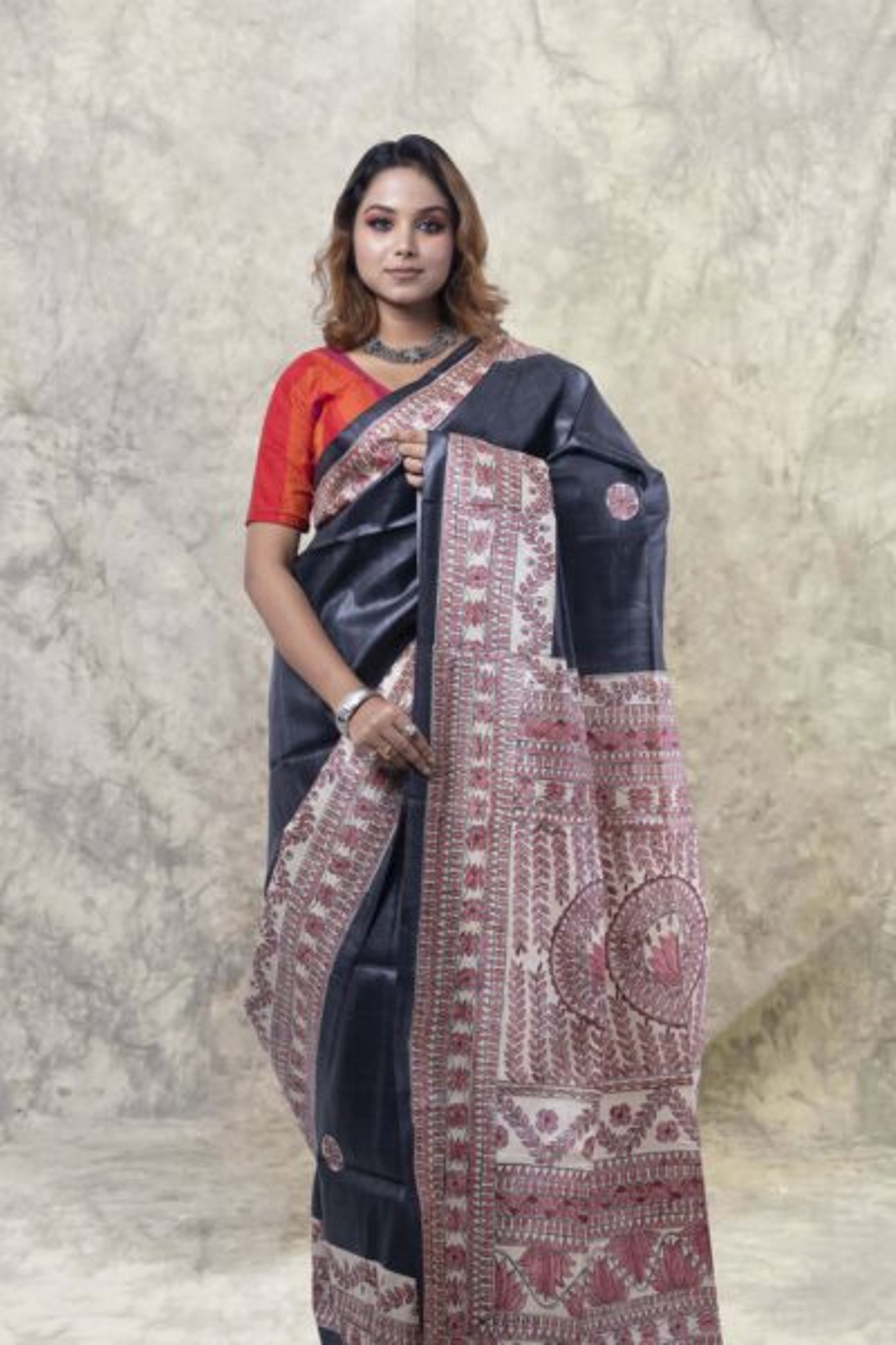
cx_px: 448
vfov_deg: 39.6
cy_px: 672
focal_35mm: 50
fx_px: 1867
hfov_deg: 27.0
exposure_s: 1/200
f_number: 9
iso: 100
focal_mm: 50
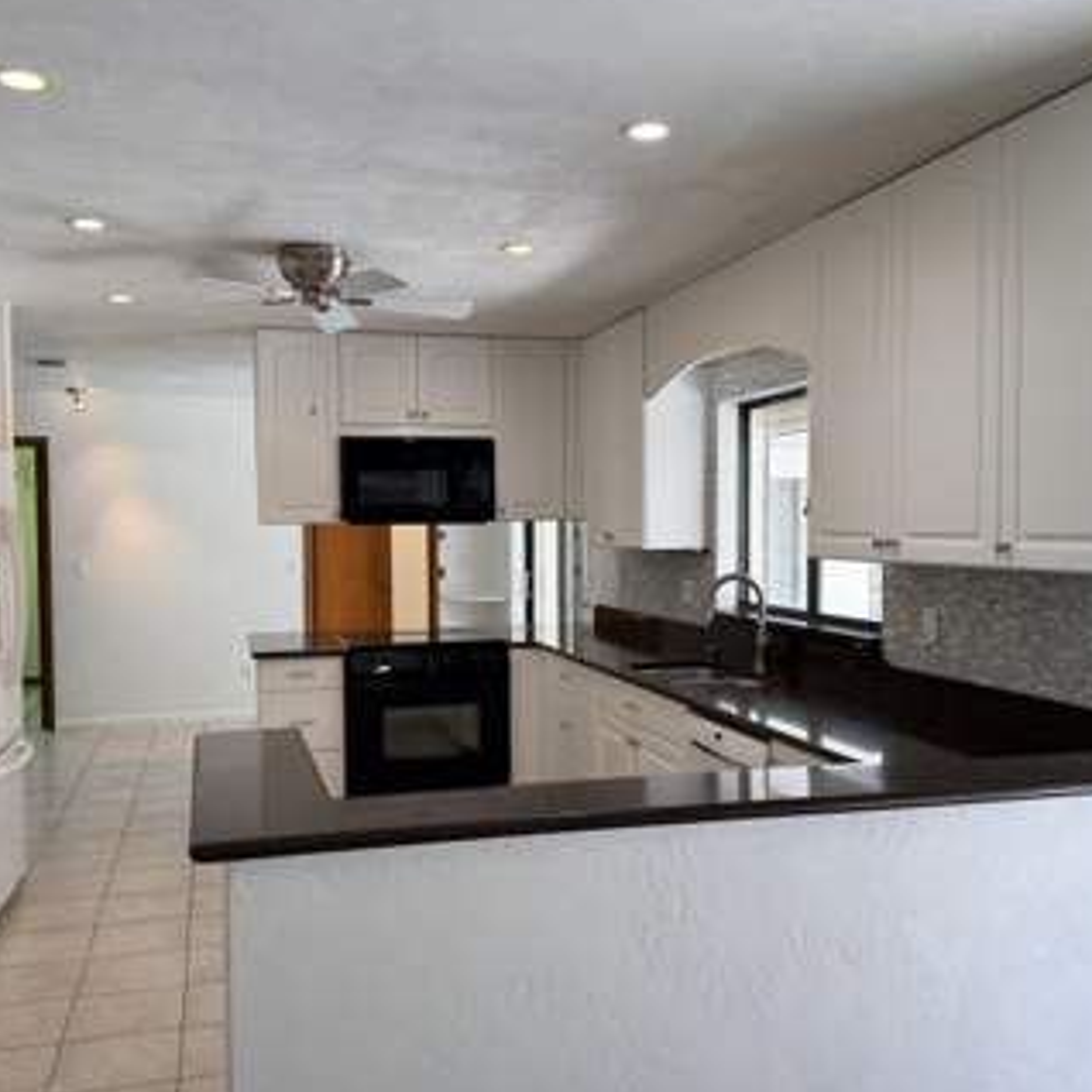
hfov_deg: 51.1
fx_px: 1142
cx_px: 532
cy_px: 565
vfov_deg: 51.1
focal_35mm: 32
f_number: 1.78
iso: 100
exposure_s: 1/120
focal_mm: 6.76
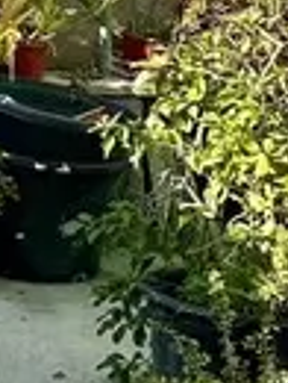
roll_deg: -0.8
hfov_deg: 11.2
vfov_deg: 17.0
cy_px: -85
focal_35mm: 110
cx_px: -414
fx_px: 1216
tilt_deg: +0.0
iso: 40
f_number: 2.2
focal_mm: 2.22
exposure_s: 1/739
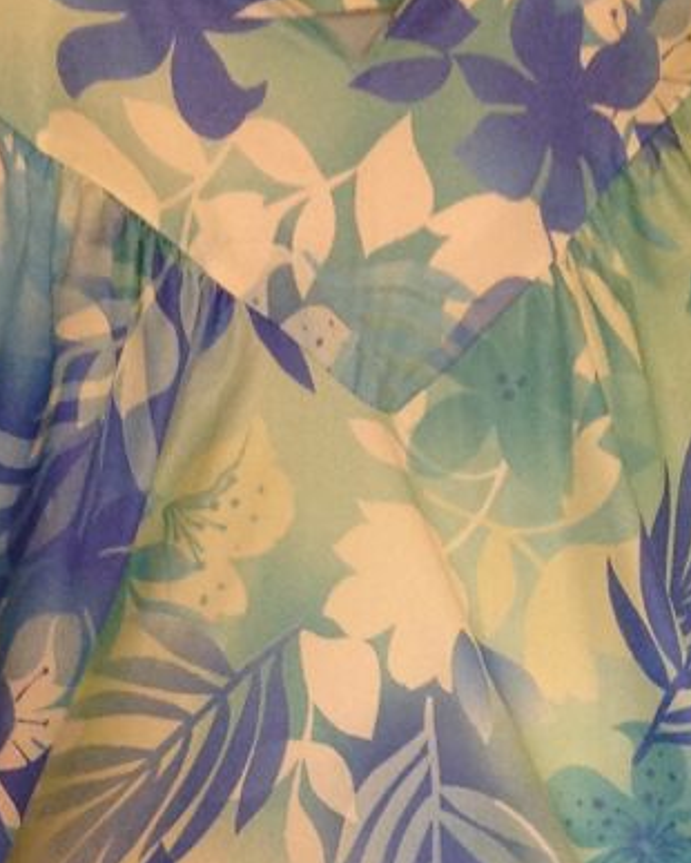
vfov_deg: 15.4
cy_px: 1163
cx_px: 308
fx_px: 3014
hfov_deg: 13.1
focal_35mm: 118
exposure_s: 1/15
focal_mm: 4.28
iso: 100
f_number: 2.4
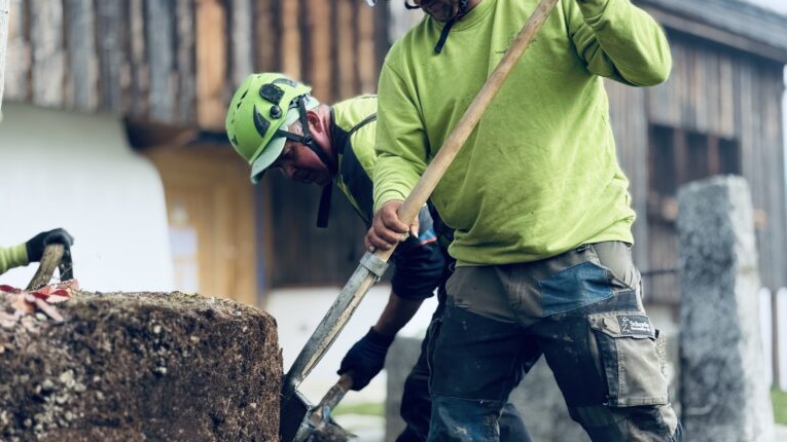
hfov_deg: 30.2
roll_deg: +0.9
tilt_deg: +2.5
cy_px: 260
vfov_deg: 17.2
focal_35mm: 70
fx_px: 1461
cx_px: 394
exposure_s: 1/1429
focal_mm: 6.76
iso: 100
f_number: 1.78
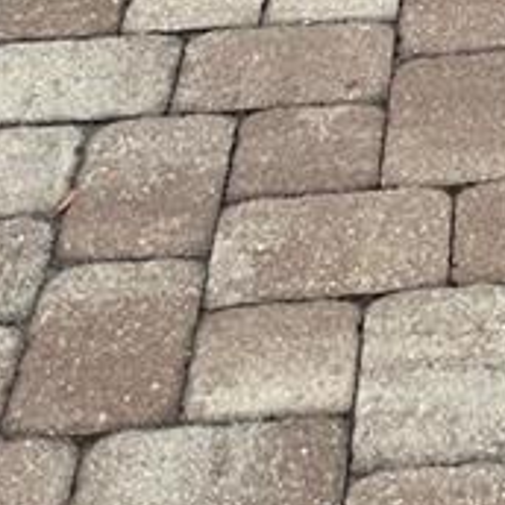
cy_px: -1216
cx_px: 828
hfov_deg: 11.2
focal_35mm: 148
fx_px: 2443
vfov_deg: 8.7
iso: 80
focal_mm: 6.86
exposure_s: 1/4348
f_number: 1.78
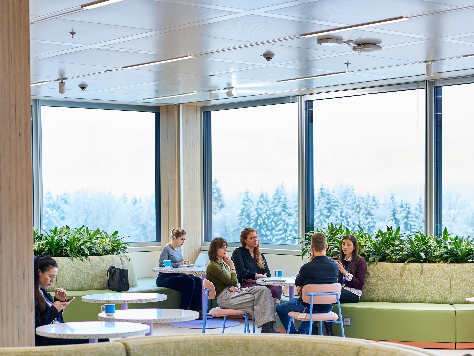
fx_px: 1054
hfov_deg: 25.3
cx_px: 222
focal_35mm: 77
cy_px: 258
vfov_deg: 19.0
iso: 320
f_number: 2.5
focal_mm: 50
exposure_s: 1/250
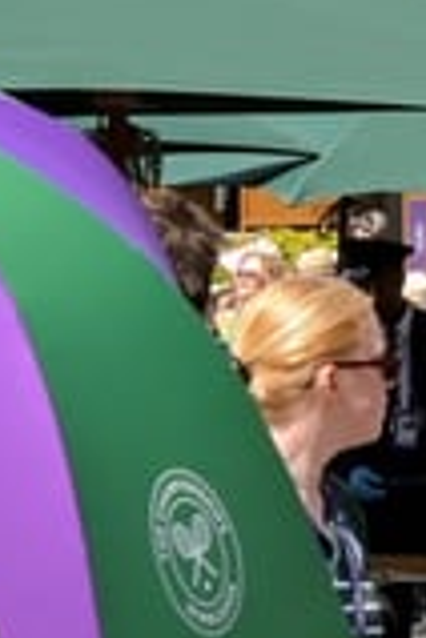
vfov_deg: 4.8
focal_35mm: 429
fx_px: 7614
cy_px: -413
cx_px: 1141
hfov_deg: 3.2
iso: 400
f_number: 10
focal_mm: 38
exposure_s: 1/500
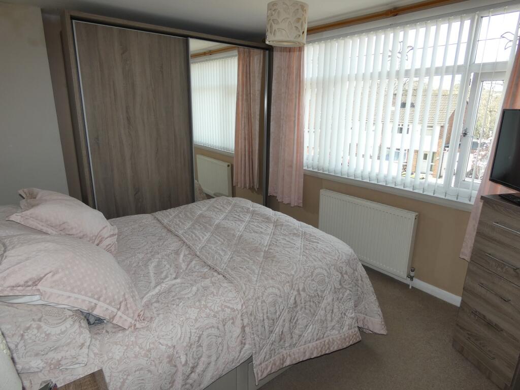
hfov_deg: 81.7
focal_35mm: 20
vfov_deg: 66.0
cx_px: 260
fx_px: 300
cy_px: 195
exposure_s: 1/160
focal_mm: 3.6
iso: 80
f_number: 2.8
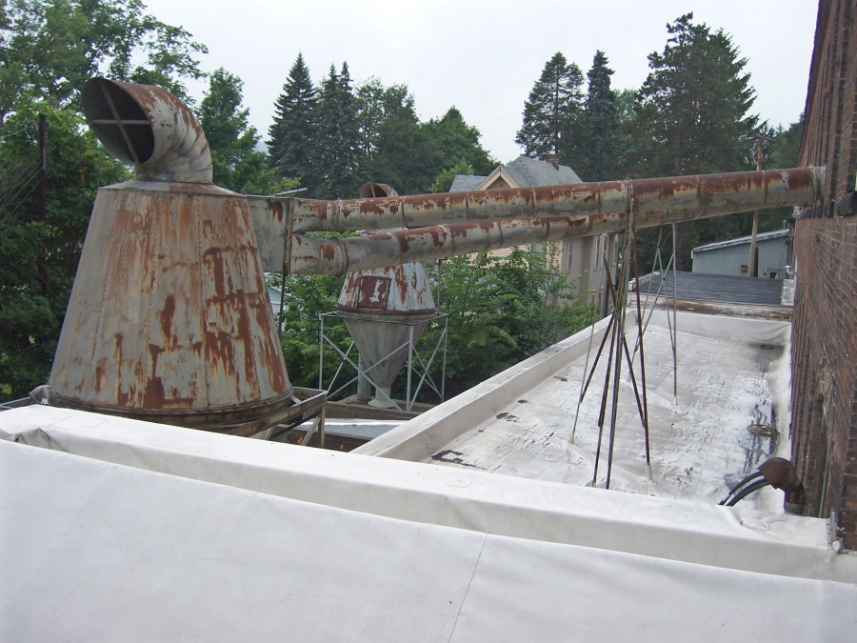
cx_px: 428
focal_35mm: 36
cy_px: 322
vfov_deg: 39.7
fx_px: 891
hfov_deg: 51.4
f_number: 2.8
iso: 80
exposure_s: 1/400
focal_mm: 6.2
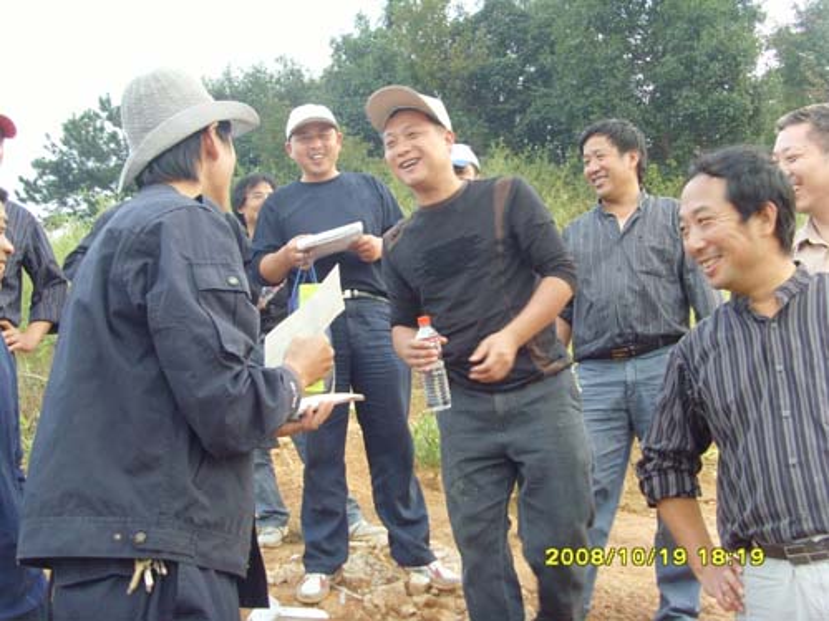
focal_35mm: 39
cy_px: 310
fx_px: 934
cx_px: 414
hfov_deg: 47.9
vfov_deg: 36.8
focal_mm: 6.6
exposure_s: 1/45
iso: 120
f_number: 3.5
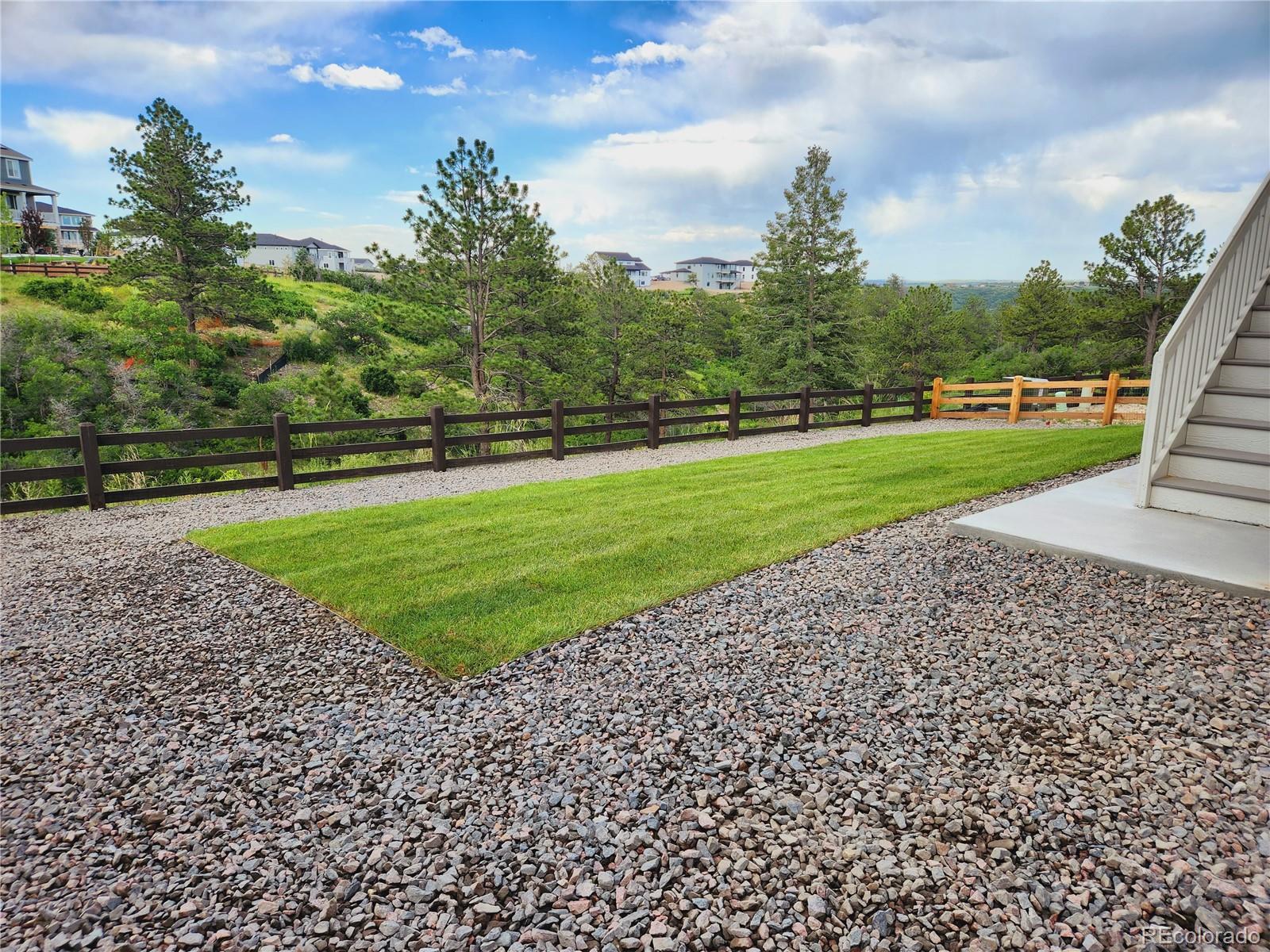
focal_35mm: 23
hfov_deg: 73.9
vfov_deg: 58.9
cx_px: 635
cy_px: 476
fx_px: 844
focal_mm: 5.4
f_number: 1.8
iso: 20
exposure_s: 1/631
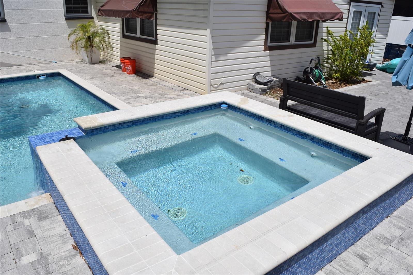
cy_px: 138
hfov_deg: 67.4
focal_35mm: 27
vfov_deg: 47.9
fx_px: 310
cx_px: 206
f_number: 11
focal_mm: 18
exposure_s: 1/500
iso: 200
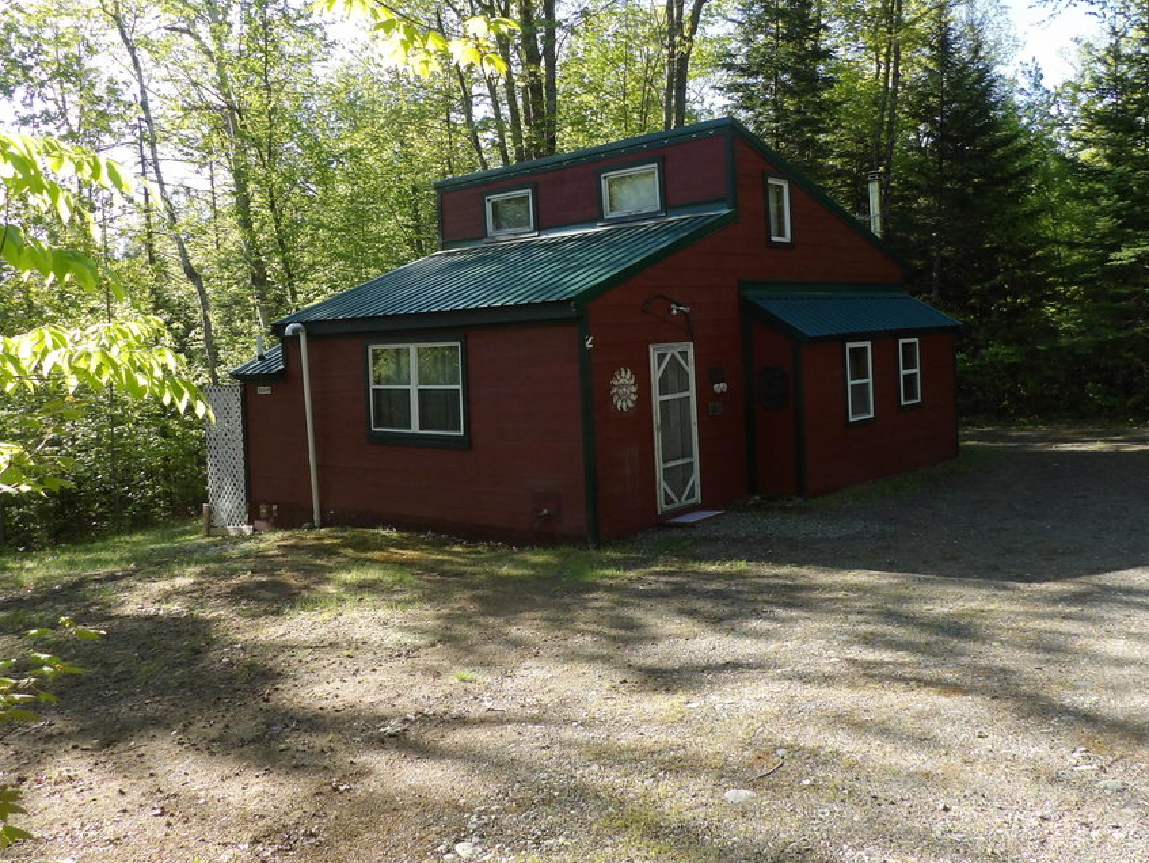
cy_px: 357
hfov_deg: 61.6
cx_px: 562
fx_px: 963
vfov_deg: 48.0
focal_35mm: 29
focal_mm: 4.3
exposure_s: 1/230
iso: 100
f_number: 3.2
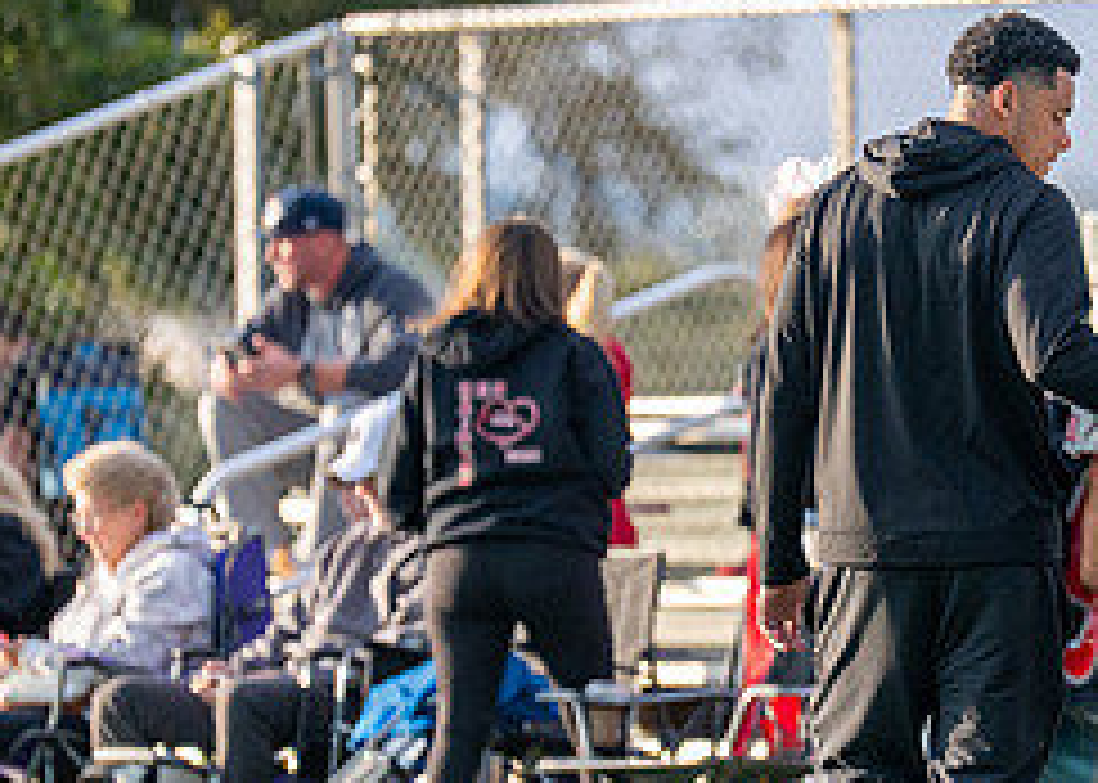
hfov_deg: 3.2
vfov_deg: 2.3
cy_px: 545
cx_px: 1023
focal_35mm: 623
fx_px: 19417
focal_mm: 200
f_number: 2.8
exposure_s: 1/2500
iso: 400
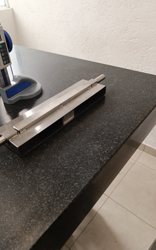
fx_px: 170
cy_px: 126
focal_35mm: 25
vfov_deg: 72.5
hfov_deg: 48.9
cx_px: 61
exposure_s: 1/120
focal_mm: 6.14
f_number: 1.6
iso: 800
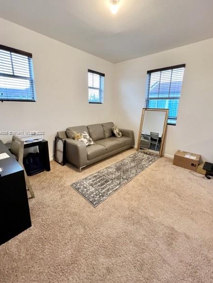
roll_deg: -1.1
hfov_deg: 85.7
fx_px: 115
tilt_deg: -12.7
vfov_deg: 101.9
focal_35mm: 14
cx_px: 104
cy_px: 133
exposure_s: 1/60
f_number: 1.8
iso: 250
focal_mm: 1.57
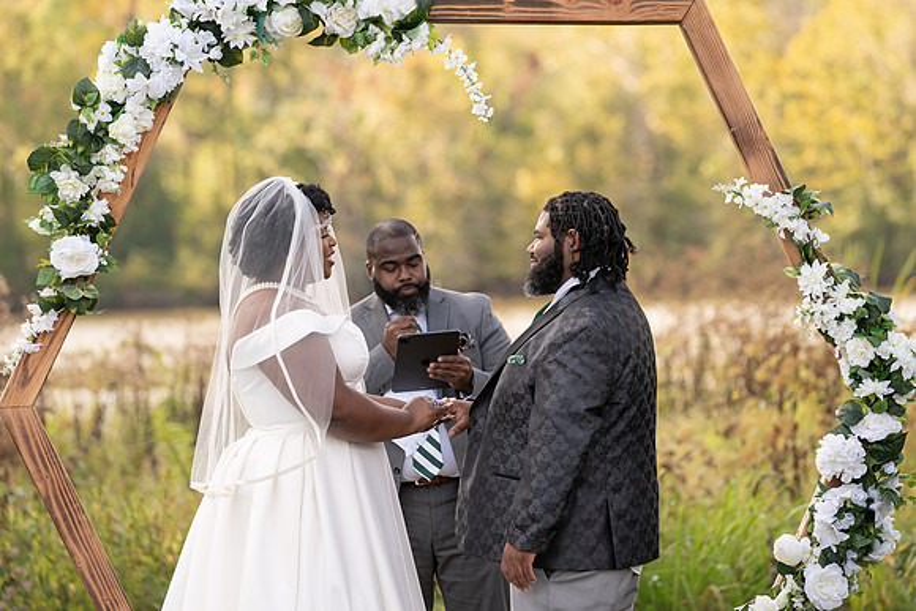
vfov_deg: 7.9
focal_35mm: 175
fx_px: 4449
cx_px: 458
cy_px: 306
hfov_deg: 11.8
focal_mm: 173
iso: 100
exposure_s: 1/160
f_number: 4
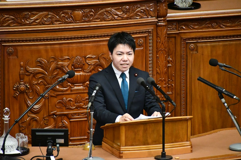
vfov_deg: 3.1
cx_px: 120
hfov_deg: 4.6
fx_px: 3012
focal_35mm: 450
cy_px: 80
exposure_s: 1/160
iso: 12800
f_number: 6.3
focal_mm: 300
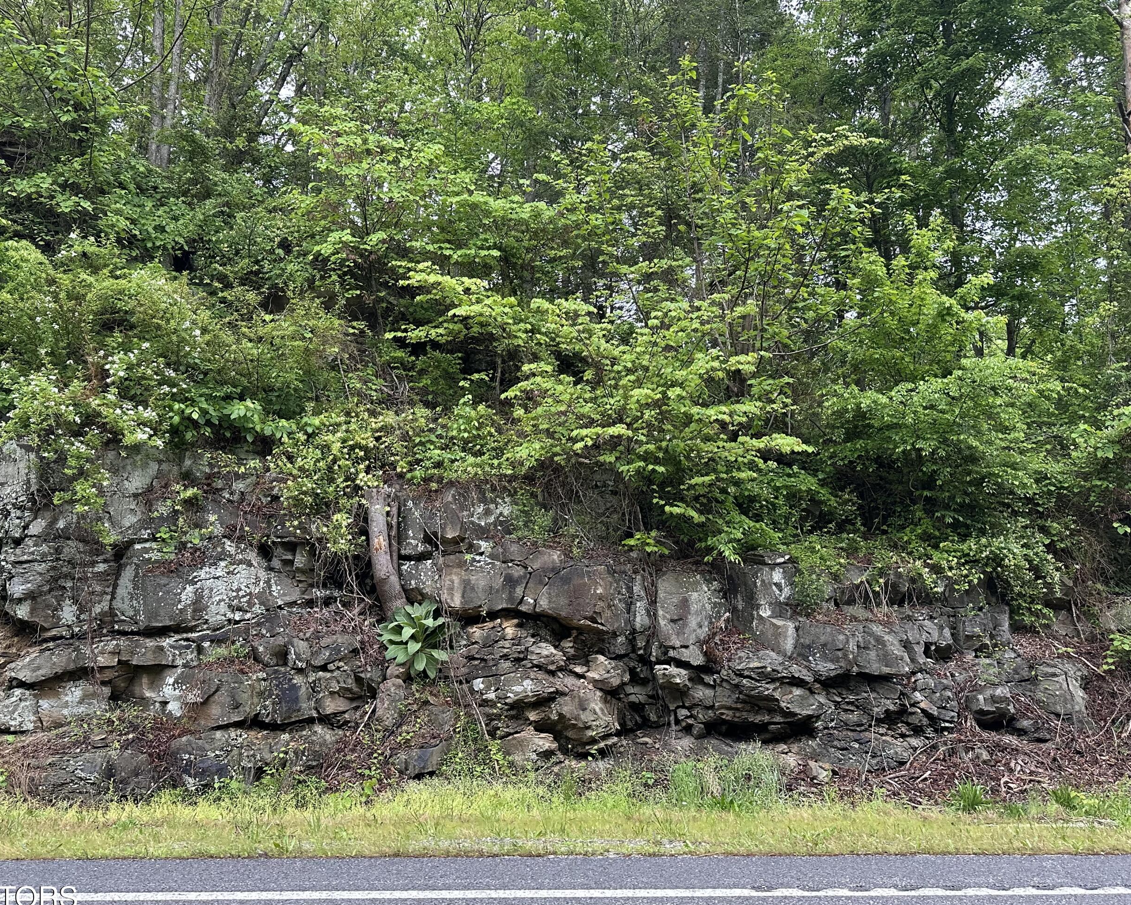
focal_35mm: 29
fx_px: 971
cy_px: 421
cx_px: 556
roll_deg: -2.0
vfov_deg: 49.9
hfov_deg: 60.4
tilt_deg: +11.3
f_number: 1.78
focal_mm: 6.86
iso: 200
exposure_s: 1/121
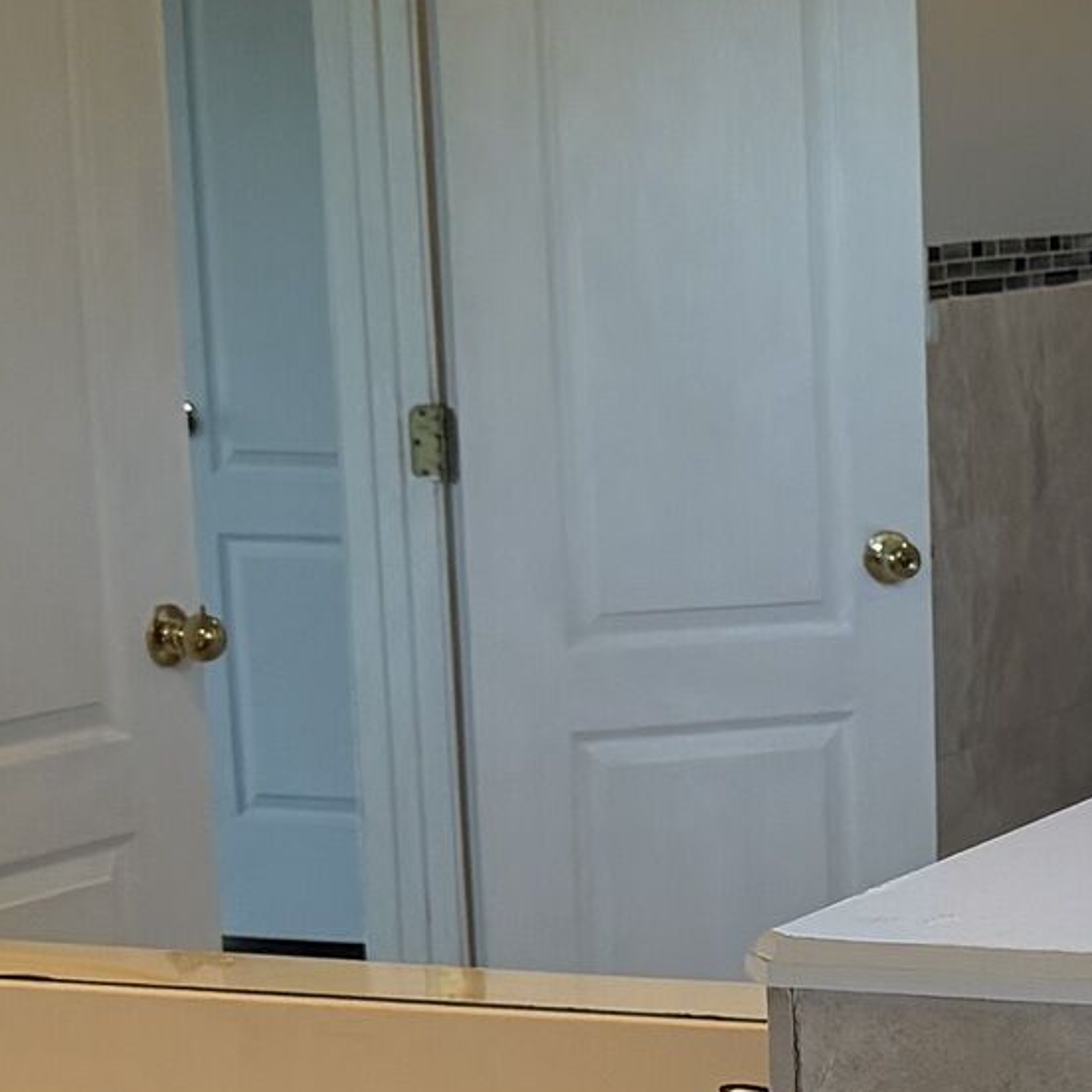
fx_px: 4211
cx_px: 1707
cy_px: 991
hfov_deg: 13.8
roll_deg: -0.1
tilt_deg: -11.6
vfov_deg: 14.6
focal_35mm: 118
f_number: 1.78
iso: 200
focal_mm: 6.76
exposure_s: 1/168
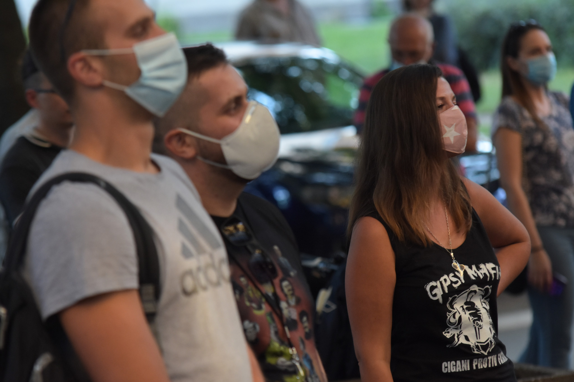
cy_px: 191
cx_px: 287
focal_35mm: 218
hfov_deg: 9.5
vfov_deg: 6.3
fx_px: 3467
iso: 1000
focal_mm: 145
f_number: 4
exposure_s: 1/160
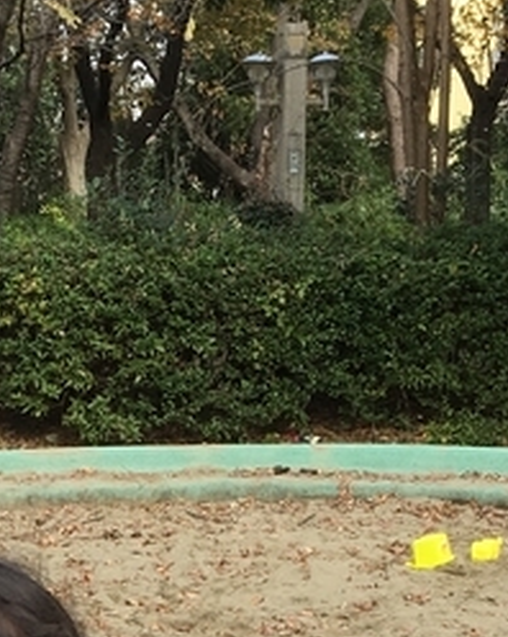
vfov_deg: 15.1
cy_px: 986
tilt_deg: -19.2
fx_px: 2202
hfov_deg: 13.1
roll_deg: +0.8
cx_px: 77
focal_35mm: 117
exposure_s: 1/330
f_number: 2.2
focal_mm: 4.15
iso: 25
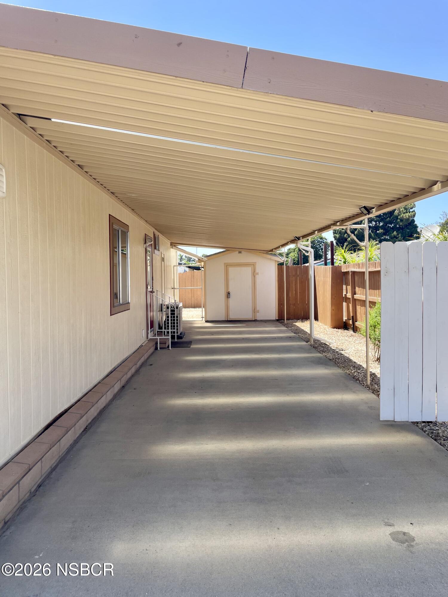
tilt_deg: -1.8
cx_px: 224
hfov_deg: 53.1
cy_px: 298
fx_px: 449
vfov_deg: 67.3
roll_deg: +0.5
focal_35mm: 26
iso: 32
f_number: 1.6
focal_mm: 4.2
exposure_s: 1/729
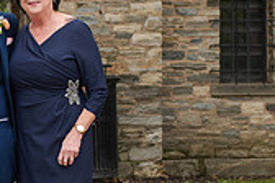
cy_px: 127
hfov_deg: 13.4
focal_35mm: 148
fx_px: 1130
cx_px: -69
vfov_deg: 9.3
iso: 160
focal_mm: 35
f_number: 3.2
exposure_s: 1/320
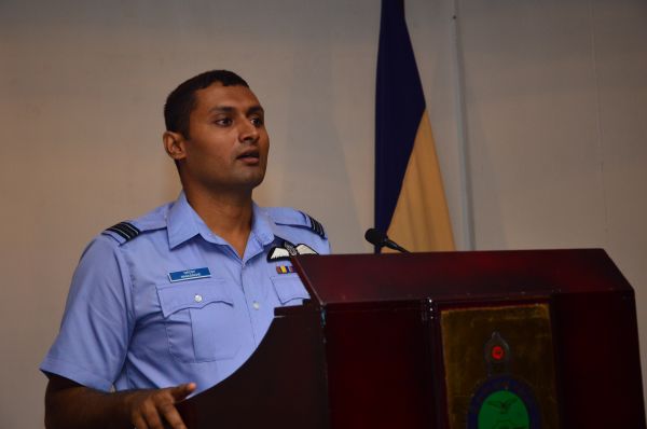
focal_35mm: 87
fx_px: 1561
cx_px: 324
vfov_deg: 15.7
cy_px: 214
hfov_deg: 23.4
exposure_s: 1/80
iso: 400
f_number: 5
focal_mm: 58
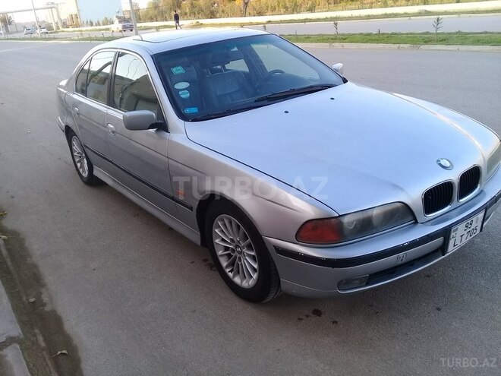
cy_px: 188
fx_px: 449
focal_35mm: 31
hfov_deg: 58.4
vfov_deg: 45.4
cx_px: 250
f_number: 2.2
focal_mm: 3.3
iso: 50
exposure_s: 1/114
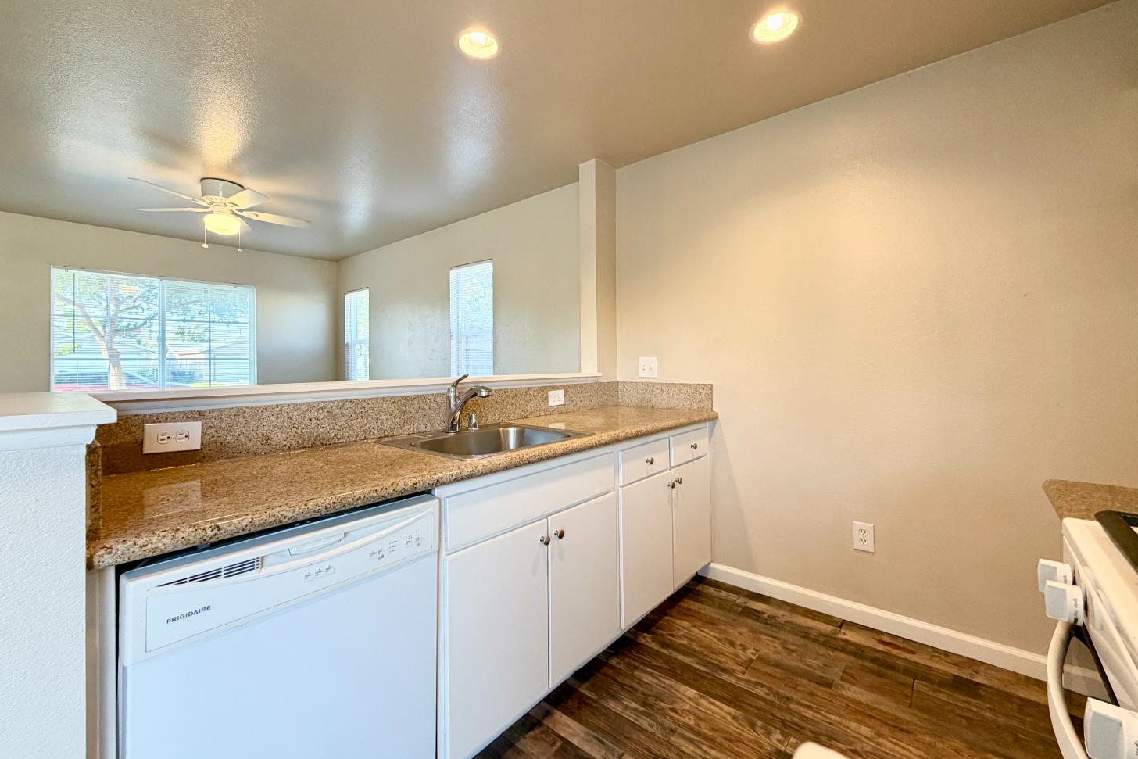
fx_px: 474
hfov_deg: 100.4
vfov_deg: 77.3
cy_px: 356
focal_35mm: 15
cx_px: 569
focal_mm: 2.22
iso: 200
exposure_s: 1/120
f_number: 2.2
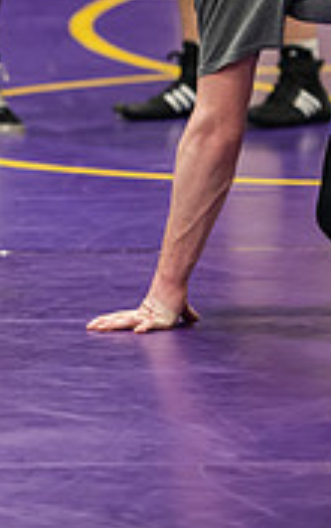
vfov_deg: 4.7
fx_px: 6479
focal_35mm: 450
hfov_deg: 2.9
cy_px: -43
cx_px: -170
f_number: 3.2
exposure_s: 1/200
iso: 1600
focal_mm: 135
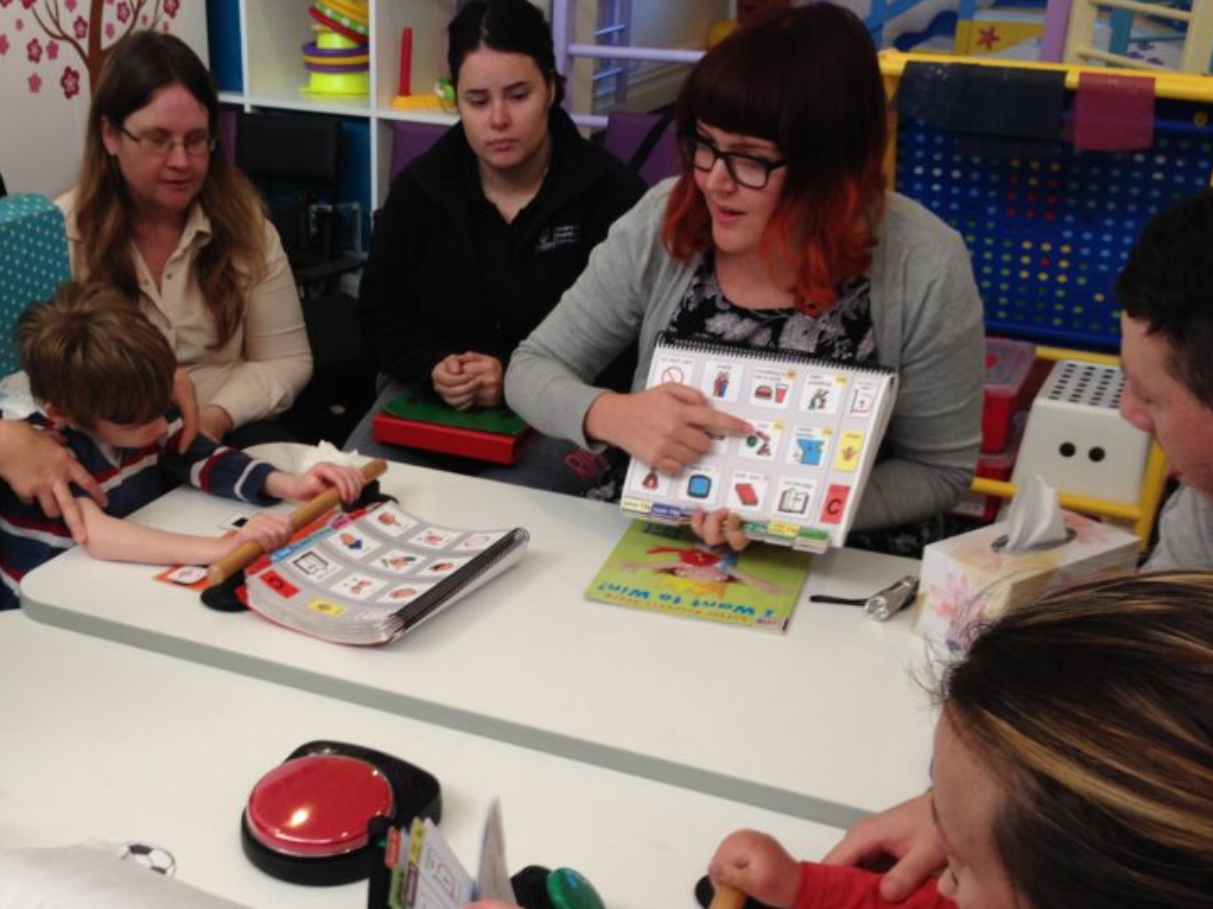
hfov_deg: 40.1
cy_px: 592
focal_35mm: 47
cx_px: 440
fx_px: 1647
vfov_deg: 30.7
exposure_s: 1/20
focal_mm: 4.12
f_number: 2.4
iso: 50
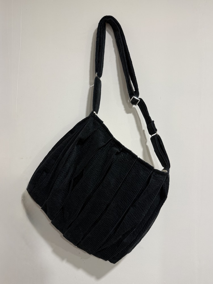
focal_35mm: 24
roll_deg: -0.1
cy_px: 142
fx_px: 197
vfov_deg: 71.6
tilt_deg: -1.4
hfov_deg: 56.8
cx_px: 106
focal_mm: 6.76
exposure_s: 1/60
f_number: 1.78
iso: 160
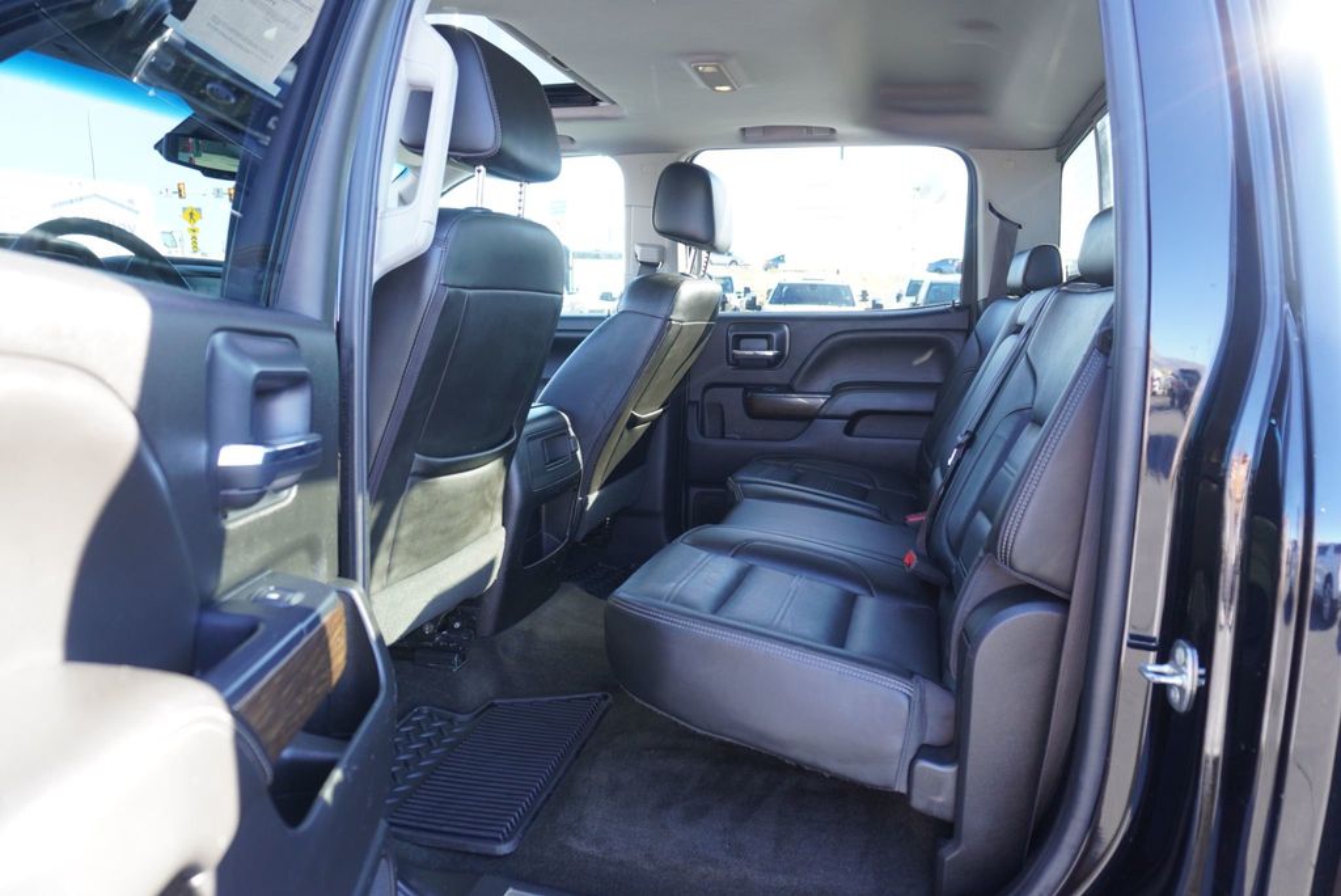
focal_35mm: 24
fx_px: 894
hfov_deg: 73.7
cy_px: 448
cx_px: 670
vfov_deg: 53.2
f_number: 4
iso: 320
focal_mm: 16
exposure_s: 1/60
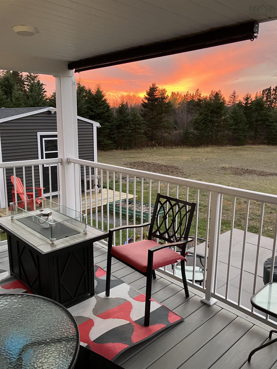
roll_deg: -0.1
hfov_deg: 49.7
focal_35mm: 28
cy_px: 184
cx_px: 138
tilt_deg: -12.5
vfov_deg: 63.4
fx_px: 299
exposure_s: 1/41
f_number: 1.8
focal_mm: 3.99
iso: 320
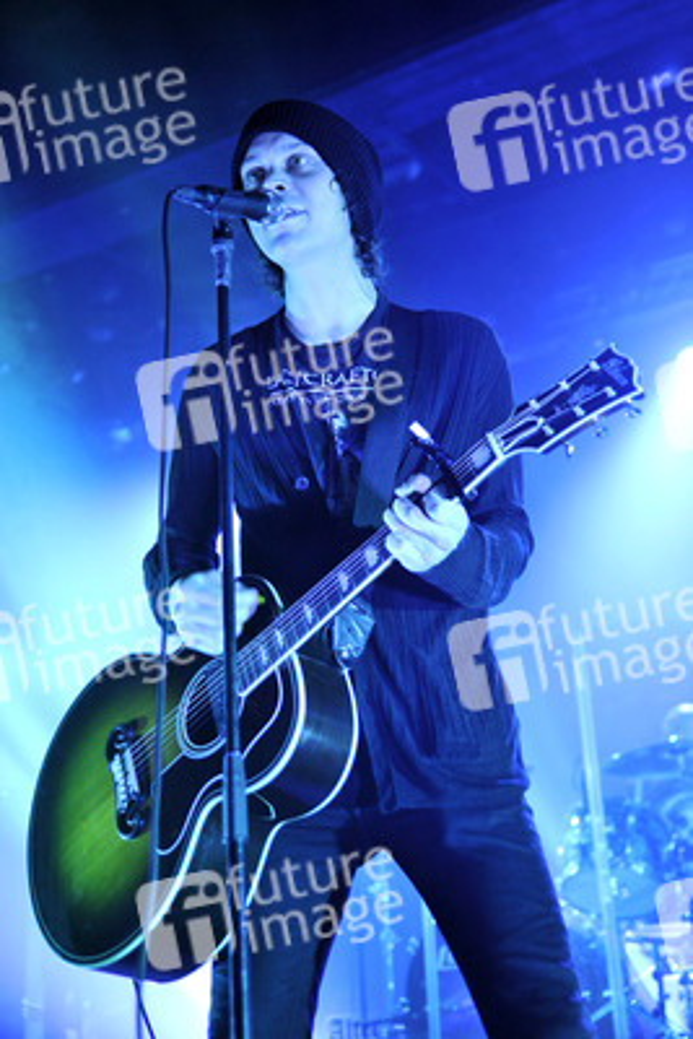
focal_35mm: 46
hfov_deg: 29.3
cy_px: 520
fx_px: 1327
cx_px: 346
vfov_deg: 42.7
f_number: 2.8
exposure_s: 1/160
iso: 1600
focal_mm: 46
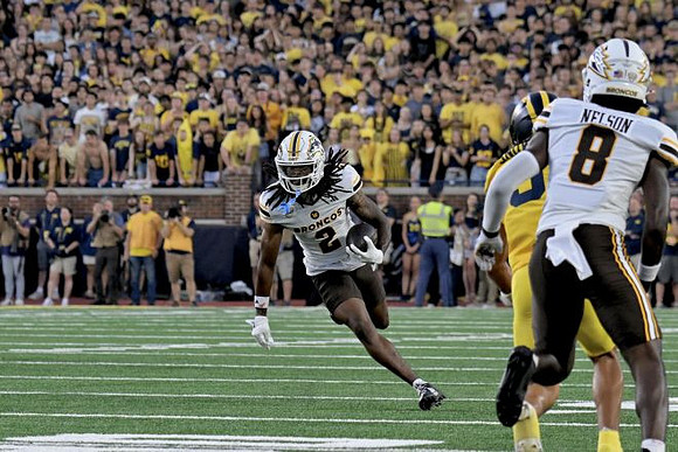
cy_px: 226
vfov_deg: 5.1
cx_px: 339
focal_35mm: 270
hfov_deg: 7.6
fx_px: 5086
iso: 3200
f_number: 5.3
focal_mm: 180
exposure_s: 1/1000
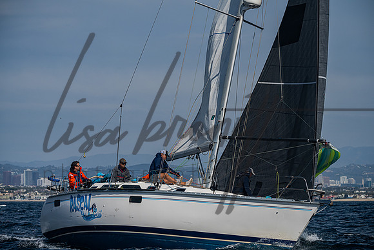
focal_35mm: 169
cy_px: 125
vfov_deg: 8.1
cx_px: 187
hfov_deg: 12.1
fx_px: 1757
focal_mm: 165
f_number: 6.3
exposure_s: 1/5000
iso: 320
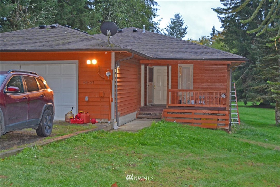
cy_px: 94
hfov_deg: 38.9
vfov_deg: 26.5
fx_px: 397
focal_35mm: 51
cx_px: 140
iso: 1000
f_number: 4.5
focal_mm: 34
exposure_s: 1/60
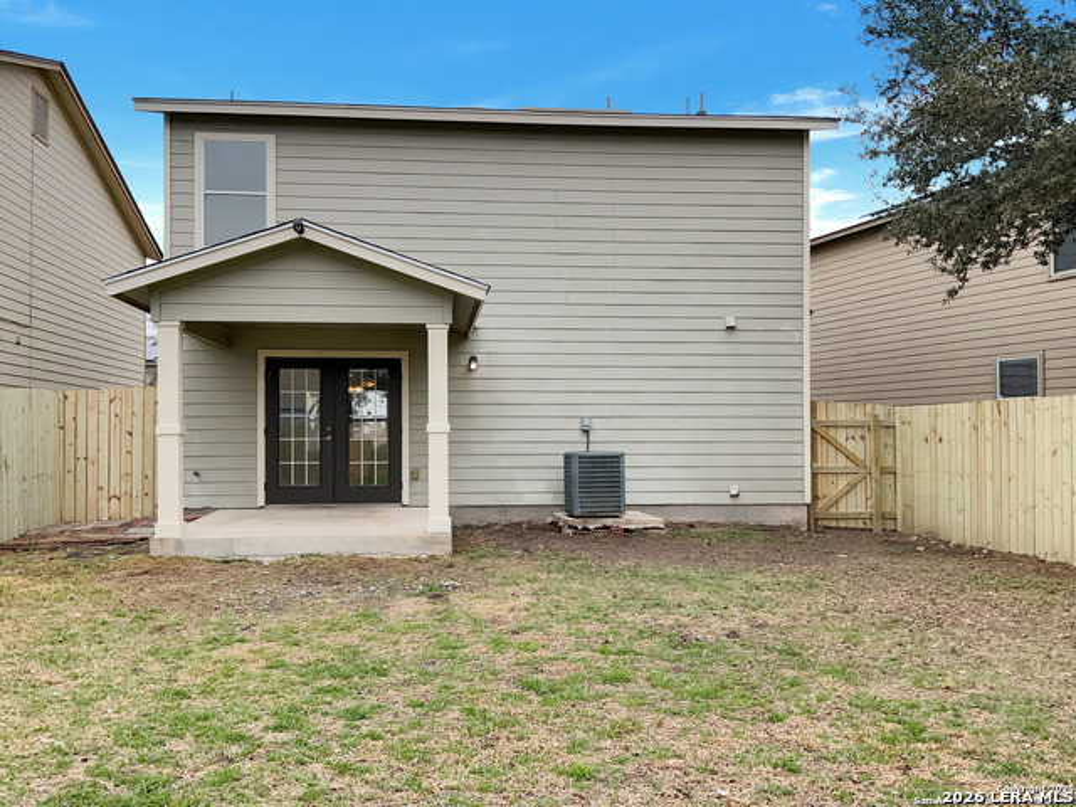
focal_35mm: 29
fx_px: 901
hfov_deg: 61.7
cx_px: 538
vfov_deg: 48.2
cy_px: 404
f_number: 1.8
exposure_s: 1/8600
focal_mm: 3
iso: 20
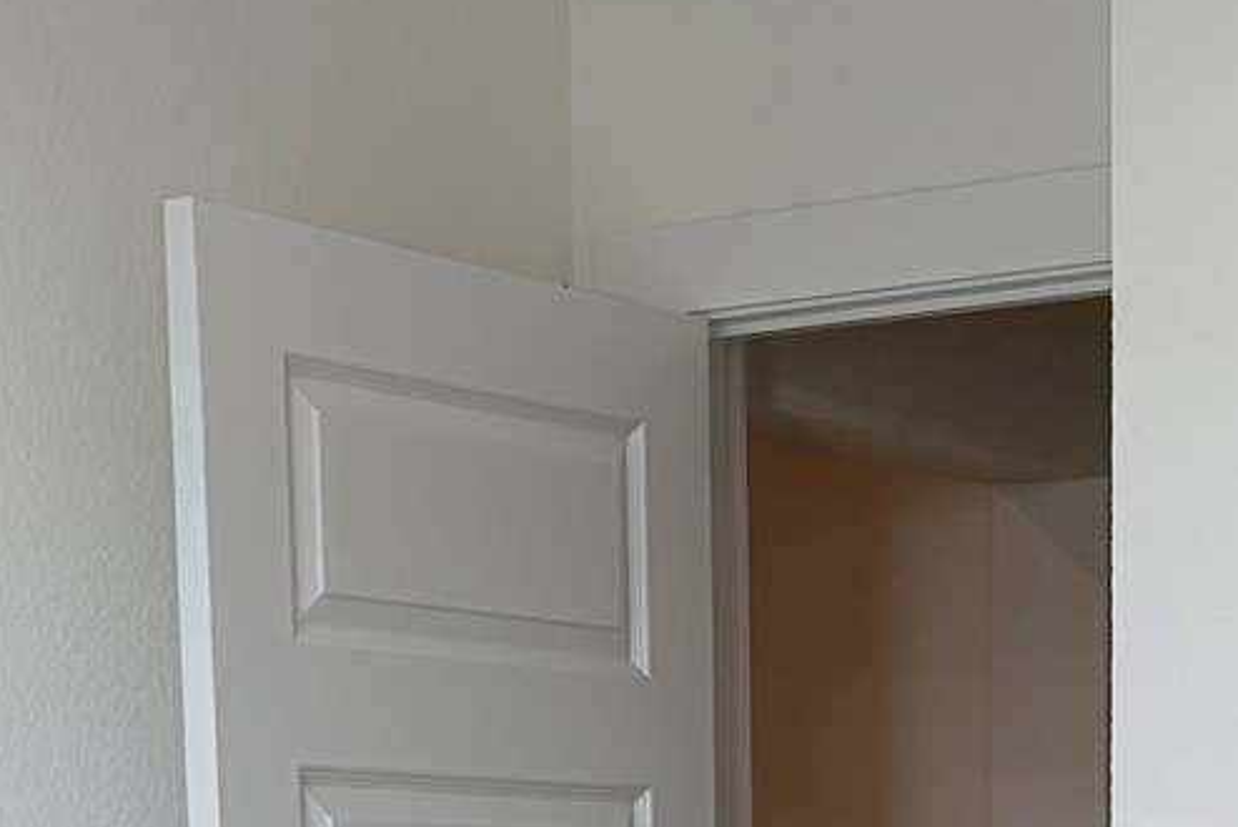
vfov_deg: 11.1
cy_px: 1649
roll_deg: +1.5
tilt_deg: -8.9
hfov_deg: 18.2
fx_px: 3854
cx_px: 752
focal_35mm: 112
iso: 32
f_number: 1.6
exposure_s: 1/120
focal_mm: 5.96
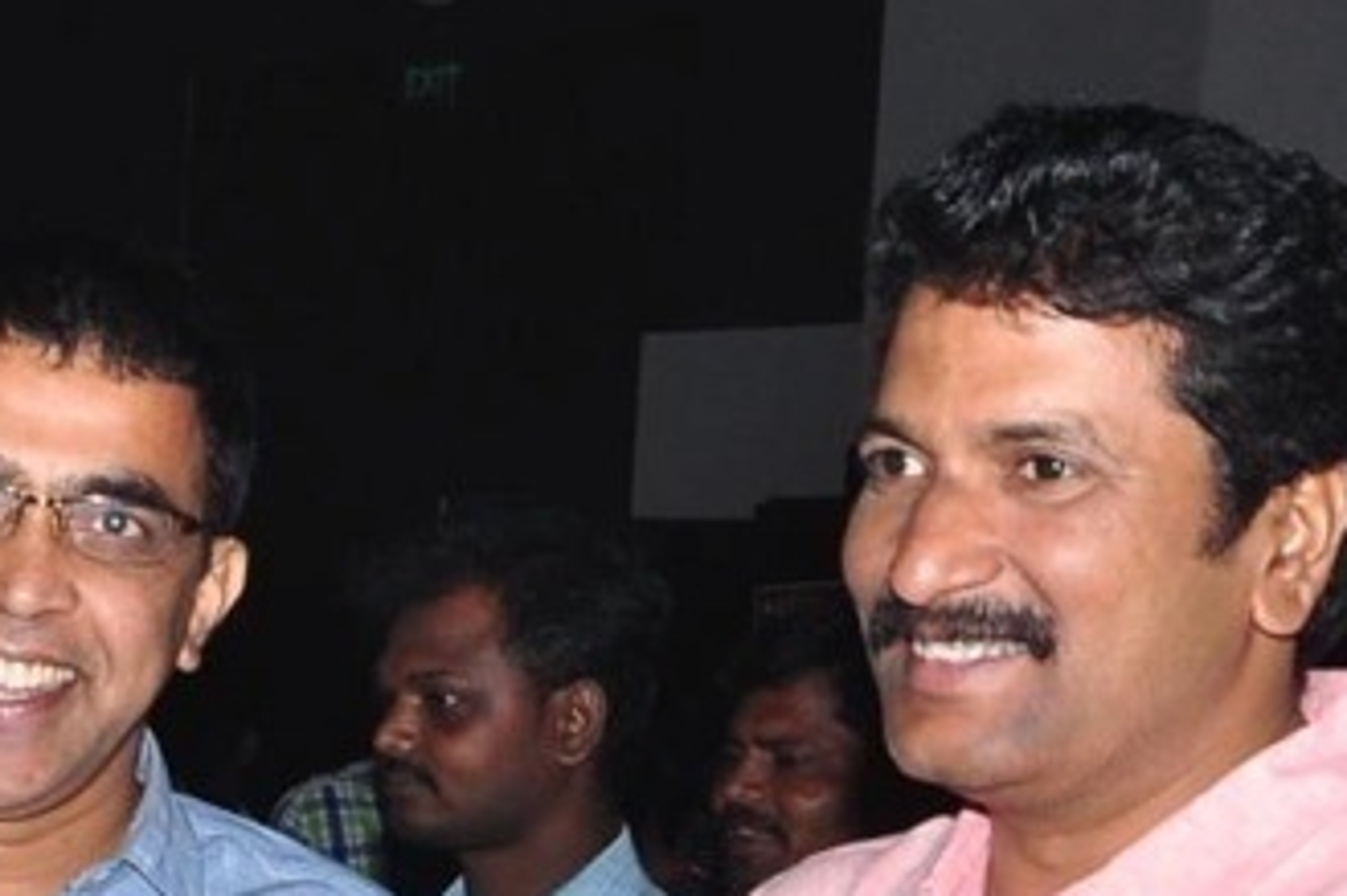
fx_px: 5759
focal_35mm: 154
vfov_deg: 8.7
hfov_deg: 12.7
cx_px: -602
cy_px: 1289
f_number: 8
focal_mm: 26
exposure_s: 1/125
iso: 400
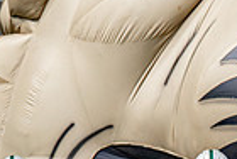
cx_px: 390
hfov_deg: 4.5
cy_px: 256
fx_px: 2962
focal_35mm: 449
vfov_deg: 3.1
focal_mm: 87
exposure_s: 1/2000
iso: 5000
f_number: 2.8
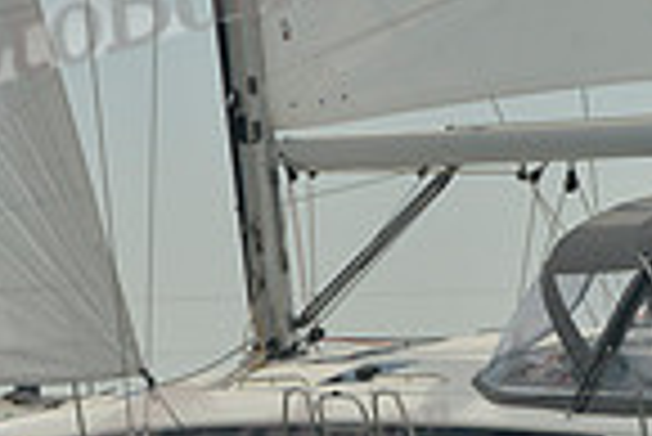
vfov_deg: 4.9
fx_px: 5076
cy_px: 182
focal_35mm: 280
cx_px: 688
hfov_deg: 7.3
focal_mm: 70
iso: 560
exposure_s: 1/1250
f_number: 13
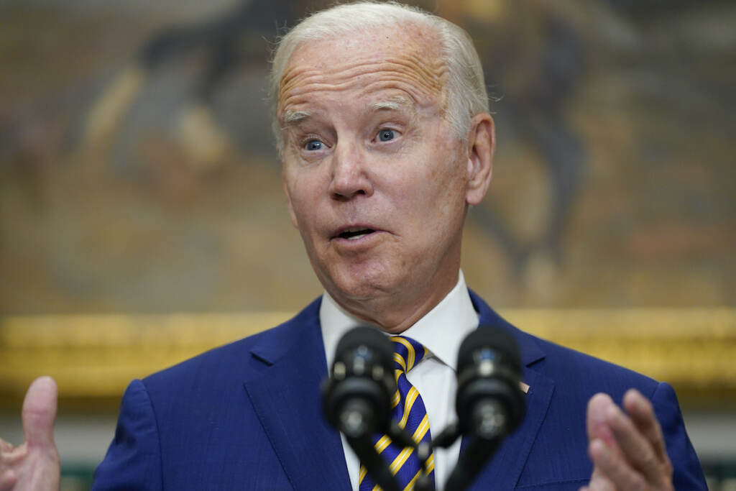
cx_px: 368
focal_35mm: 187
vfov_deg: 7.3
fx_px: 3823
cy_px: 246
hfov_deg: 11.0
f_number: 2.8
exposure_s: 1/250
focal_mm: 187
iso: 2000
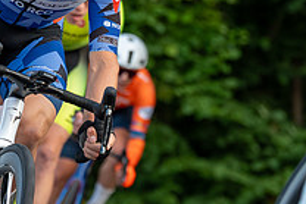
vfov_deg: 3.5
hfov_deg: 5.2
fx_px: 3351
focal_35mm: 394
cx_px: 67
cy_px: -57
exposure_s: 1/800
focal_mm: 108
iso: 1000
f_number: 3.5
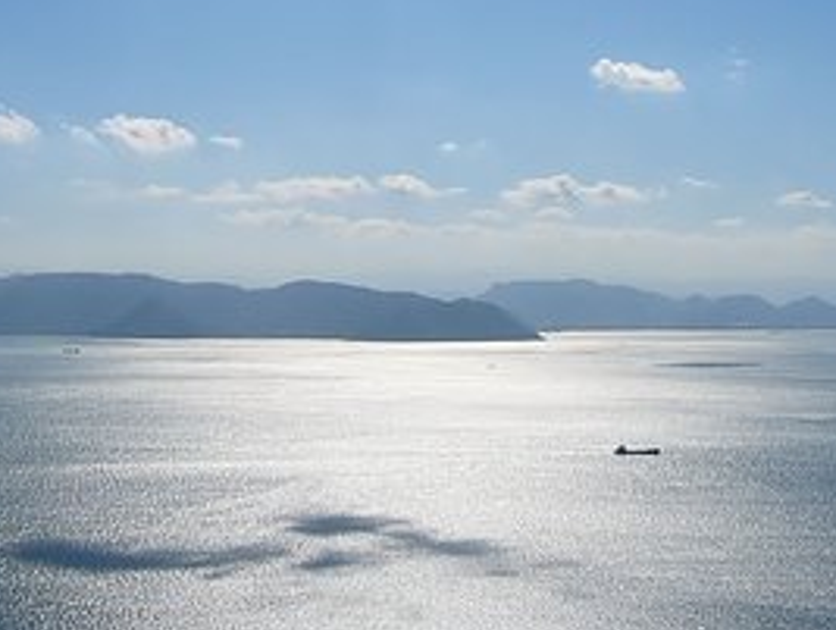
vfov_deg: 21.8
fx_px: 1620
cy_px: 163
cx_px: 335
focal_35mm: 67
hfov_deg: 28.9
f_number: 8
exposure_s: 1/1300
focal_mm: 5.8
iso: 50
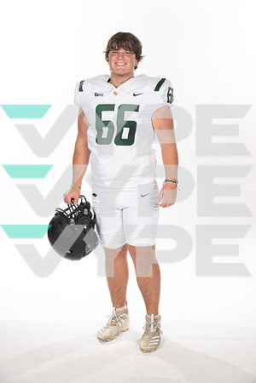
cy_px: 192
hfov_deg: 23.4
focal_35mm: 58
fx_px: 619
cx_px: 128
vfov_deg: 34.5
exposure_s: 1/400
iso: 640
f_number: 8
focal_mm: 58
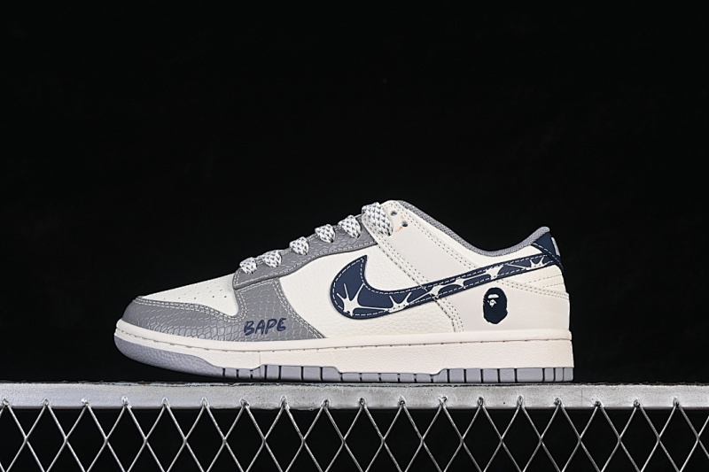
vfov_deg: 18.2
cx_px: 354
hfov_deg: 27.0
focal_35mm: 75
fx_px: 1477
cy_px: 236
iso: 160
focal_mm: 50
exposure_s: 1/80
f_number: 8
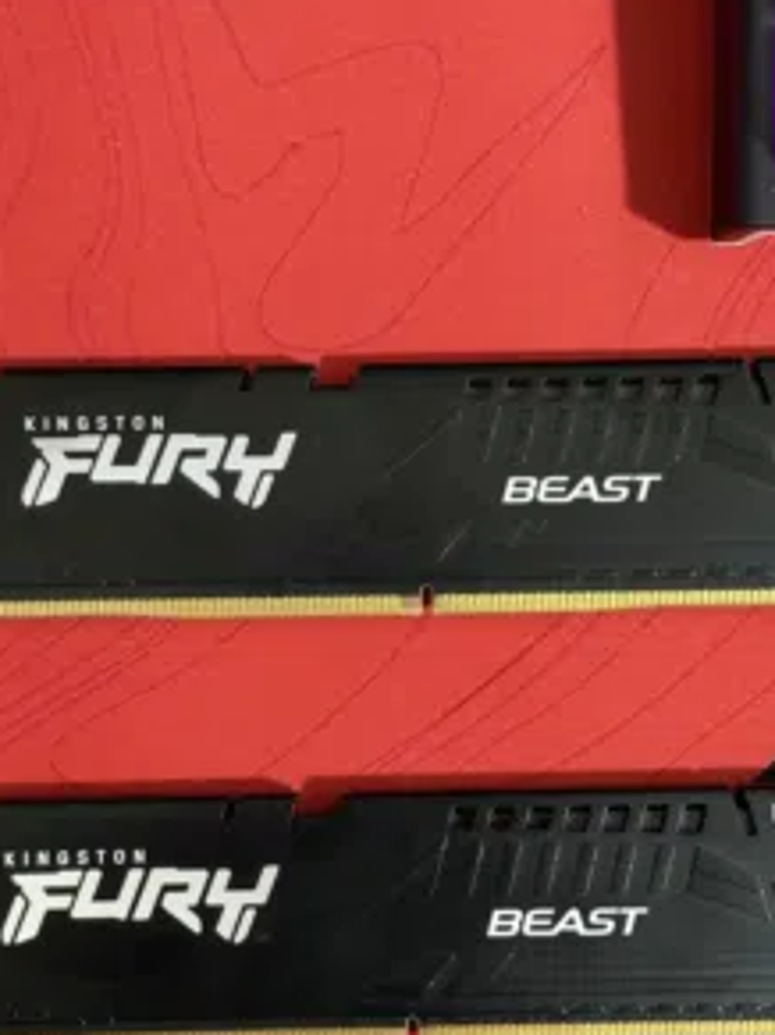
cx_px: 455
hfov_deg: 22.2
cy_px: 576
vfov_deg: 29.4
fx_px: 1972
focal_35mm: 66
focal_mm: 6.76
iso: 640
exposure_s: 1/25
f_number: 1.78
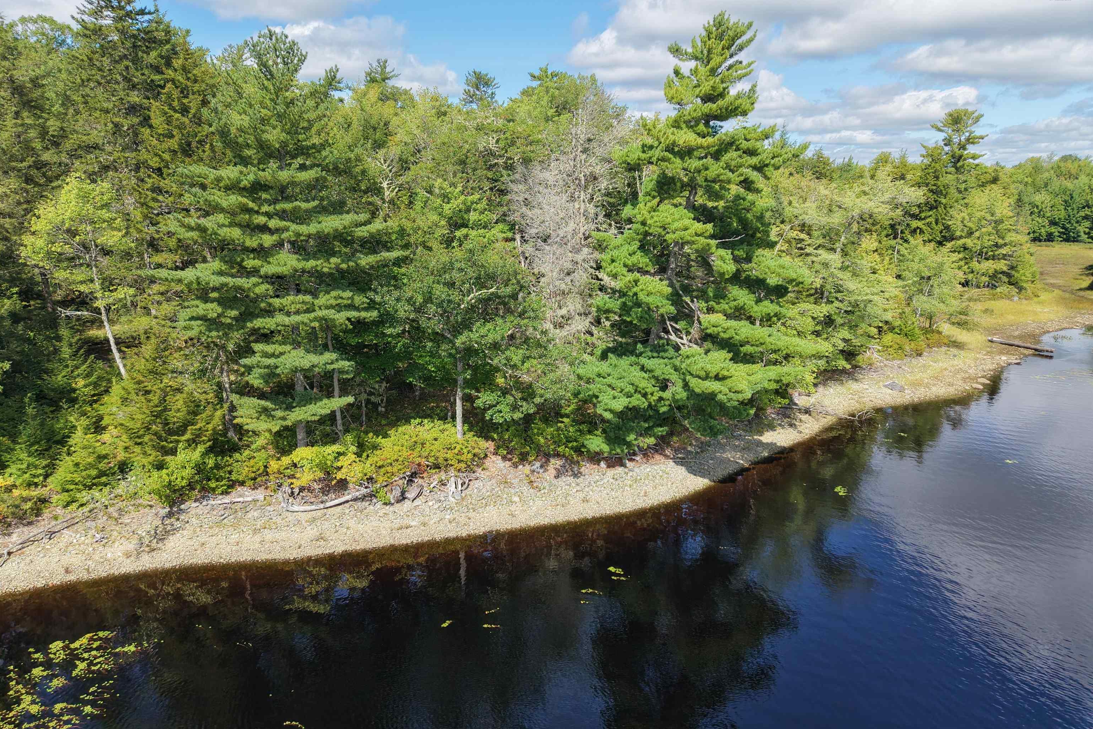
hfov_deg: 71.5
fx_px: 759
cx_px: 546
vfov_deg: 51.3
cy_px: 376
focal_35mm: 25
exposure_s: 1/5000
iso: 400
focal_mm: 8.67
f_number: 1.8
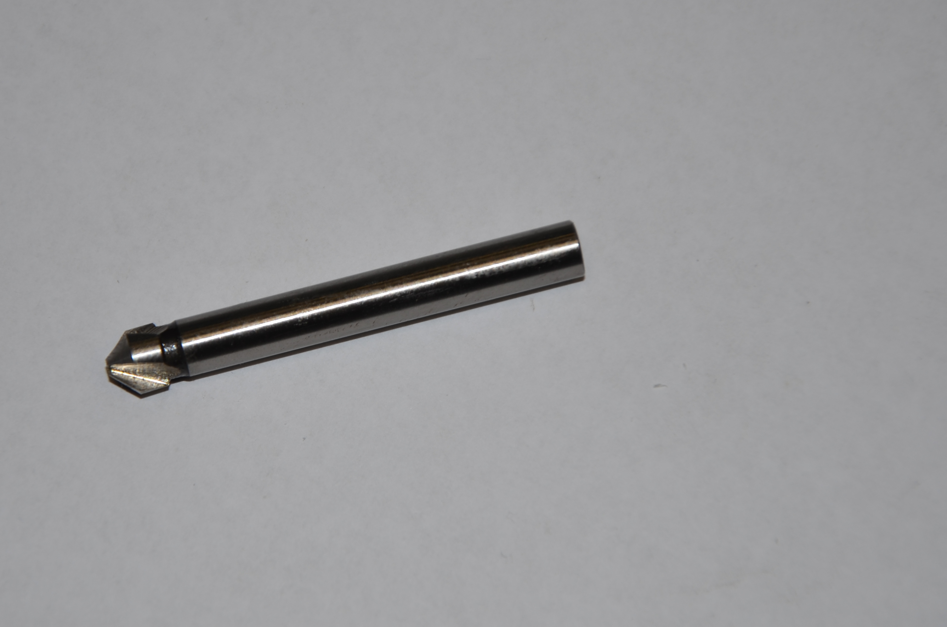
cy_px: 295
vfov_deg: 6.3
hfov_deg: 9.5
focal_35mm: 218
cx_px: 333
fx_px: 5715
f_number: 5.6
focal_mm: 105
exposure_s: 1/60
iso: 100
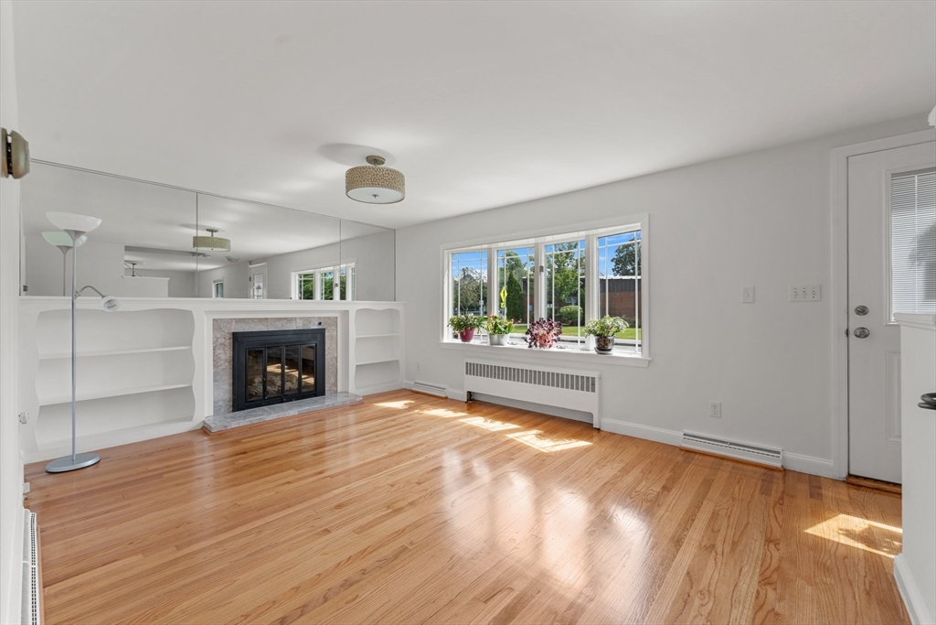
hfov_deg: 104.2
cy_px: 312
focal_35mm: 14
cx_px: 468
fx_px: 364
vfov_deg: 81.2
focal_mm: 14
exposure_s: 1/20
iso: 400
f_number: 8
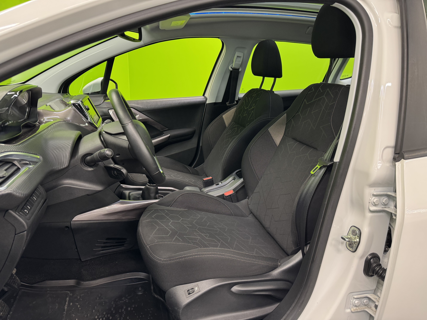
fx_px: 296
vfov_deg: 56.8
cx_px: 214
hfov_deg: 71.6
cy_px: 160
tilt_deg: -16.5
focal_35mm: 24
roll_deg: -1.8
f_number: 1.78
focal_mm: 6.76
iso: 200
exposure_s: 1/50
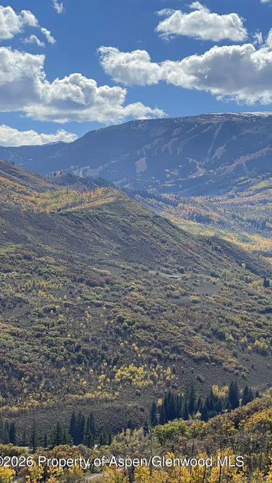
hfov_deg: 12.6
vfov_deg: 22.7
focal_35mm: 94
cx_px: 317
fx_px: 1206
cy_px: 240
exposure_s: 1/2874
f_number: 2.2
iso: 32
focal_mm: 7.5
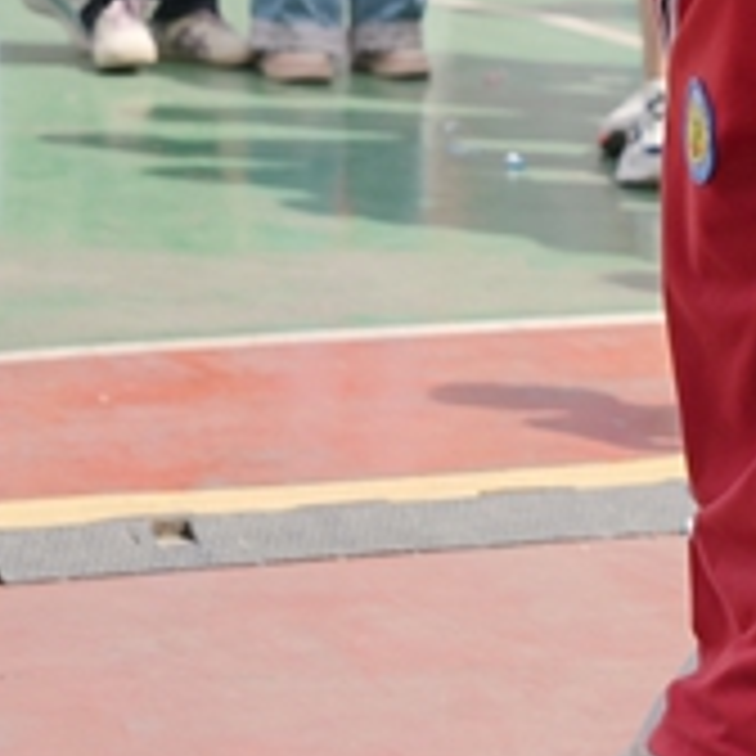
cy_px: -133
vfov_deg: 7.6
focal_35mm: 228
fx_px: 5634
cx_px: 1192
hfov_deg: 7.5
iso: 320
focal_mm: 75
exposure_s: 1/400
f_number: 8
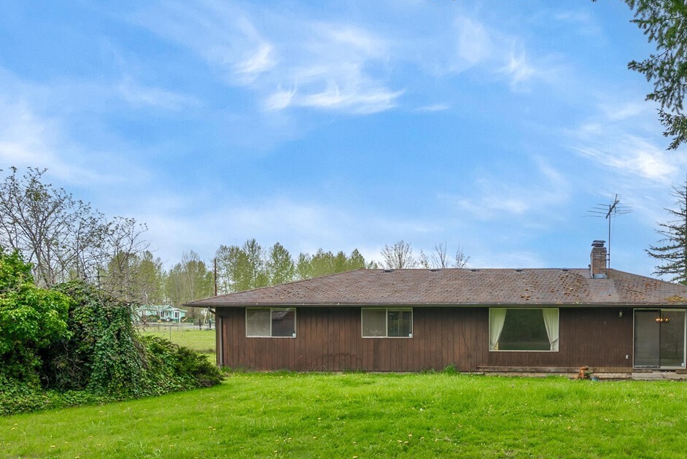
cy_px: 339
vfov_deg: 46.4
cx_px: 531
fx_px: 515
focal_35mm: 27
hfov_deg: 62.7
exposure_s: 1/60
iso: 80
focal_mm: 15
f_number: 7.1
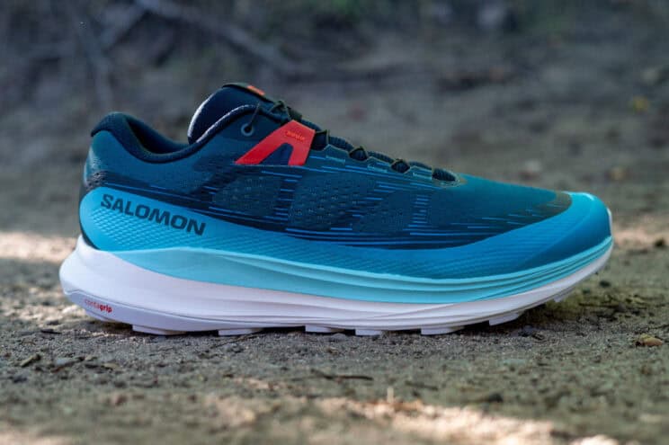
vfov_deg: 27.0
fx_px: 929
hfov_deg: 39.6
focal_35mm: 50
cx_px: 334
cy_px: 222
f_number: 3.5
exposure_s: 1/160
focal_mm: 50
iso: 1600
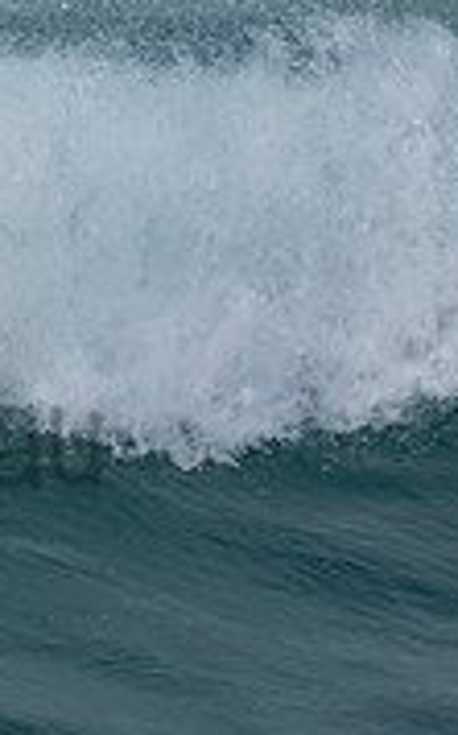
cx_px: -334
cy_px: 390
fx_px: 47768
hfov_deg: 0.5
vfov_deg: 0.9
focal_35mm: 2388
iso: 220
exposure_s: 1/1000
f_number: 5.6
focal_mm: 480
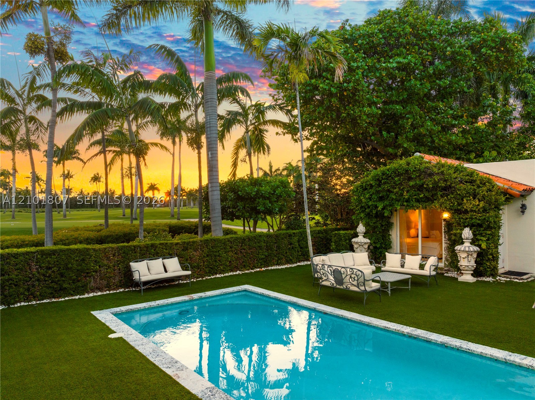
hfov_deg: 71.6
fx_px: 371
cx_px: 268
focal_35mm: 24
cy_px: 200
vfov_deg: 56.7
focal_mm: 12.29
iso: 200
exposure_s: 1/40
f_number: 5.6
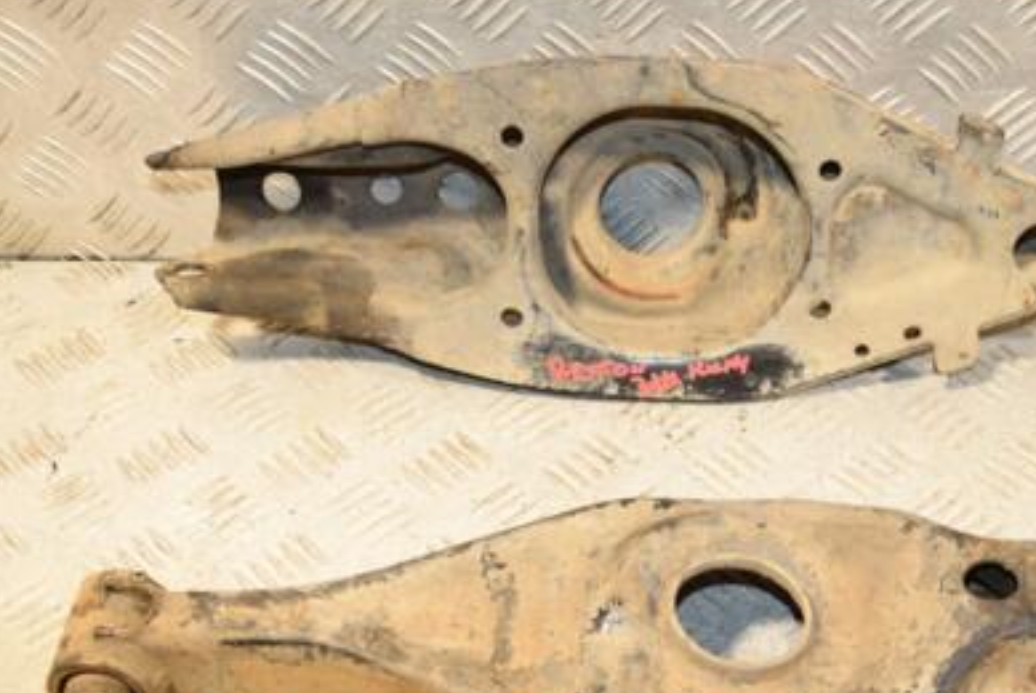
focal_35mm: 58
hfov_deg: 34.3
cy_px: 410
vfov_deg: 23.5
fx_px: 1664
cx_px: 671
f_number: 5.6
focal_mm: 25
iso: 800
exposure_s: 1/200
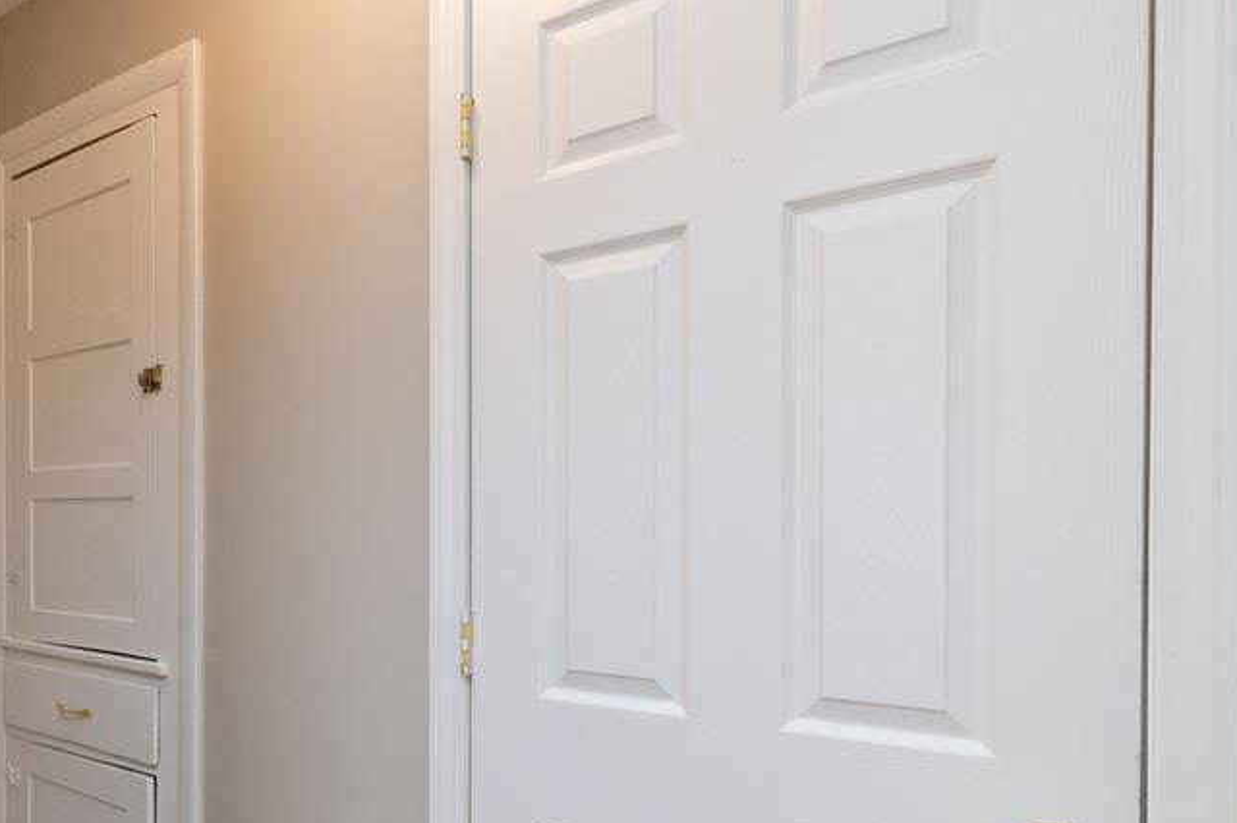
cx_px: 300
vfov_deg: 52.3
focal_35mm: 24
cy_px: 533
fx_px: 824
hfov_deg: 68.7
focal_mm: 10
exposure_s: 1/125
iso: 1600
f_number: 8
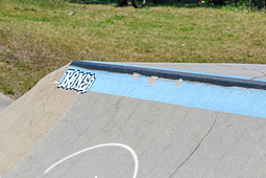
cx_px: -10
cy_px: 103
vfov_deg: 5.4
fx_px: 1891
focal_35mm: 256
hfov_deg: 8.0
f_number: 8
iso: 200
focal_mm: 75
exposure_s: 1/1000
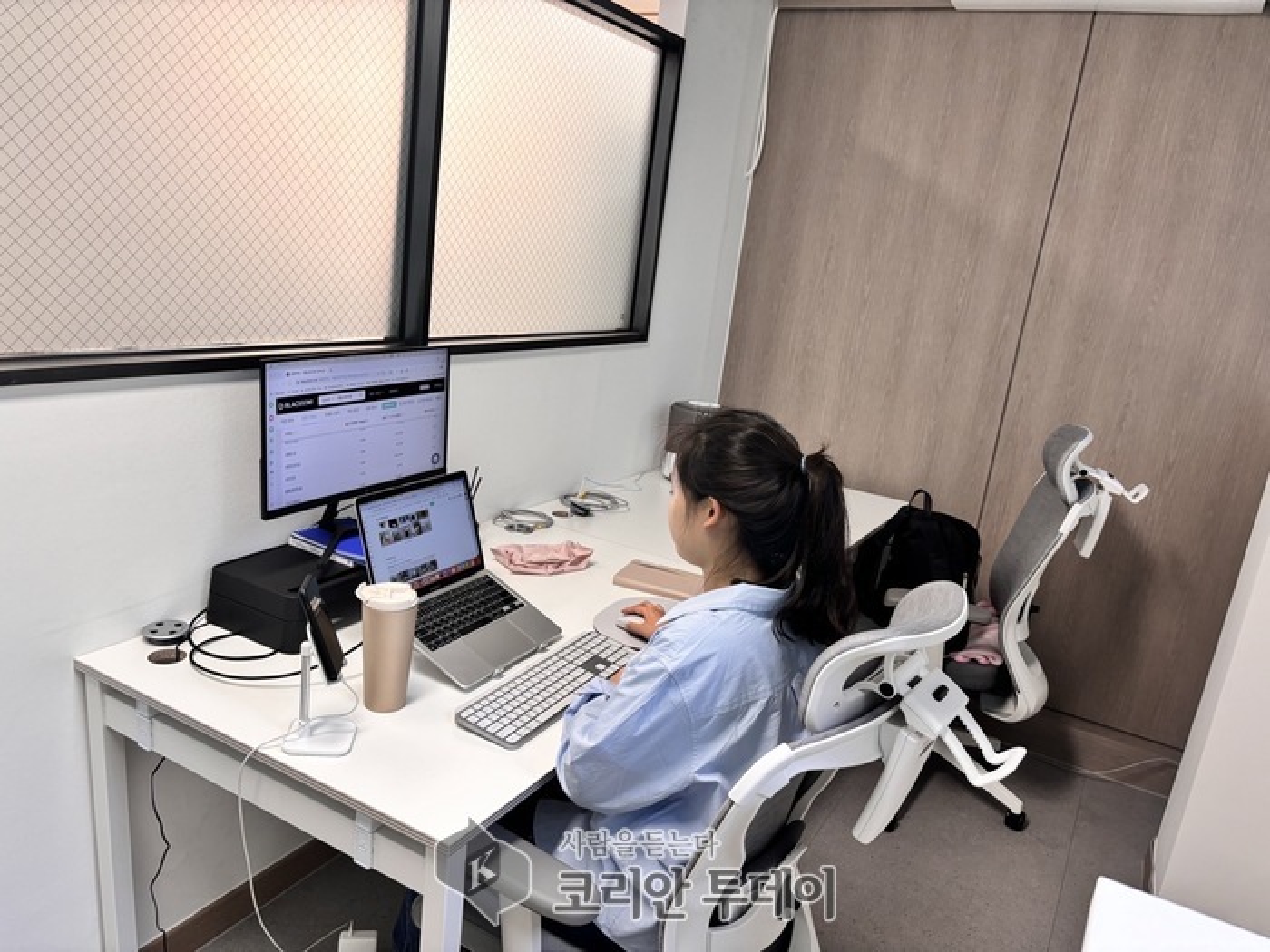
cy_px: 476
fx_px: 954
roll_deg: -7.3
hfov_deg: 67.3
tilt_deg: -14.8
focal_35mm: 26
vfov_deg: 53.1
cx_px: 635
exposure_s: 1/120
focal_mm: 5.96
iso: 125
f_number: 1.6
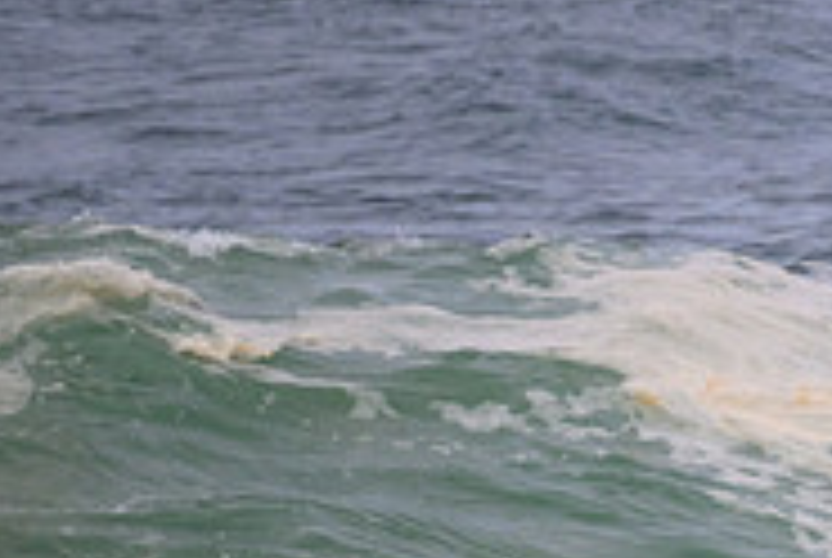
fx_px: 57939
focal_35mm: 2503
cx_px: 1111
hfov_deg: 0.8
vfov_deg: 0.6
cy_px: 700
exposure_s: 1/2000
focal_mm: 800
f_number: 11
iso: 900
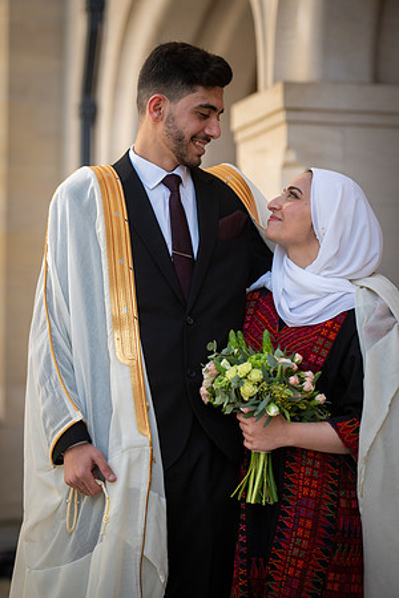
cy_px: 299
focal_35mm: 112
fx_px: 1862
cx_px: 200
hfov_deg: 12.2
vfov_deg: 18.3
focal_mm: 112
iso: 100
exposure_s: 1/1250
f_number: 2.8
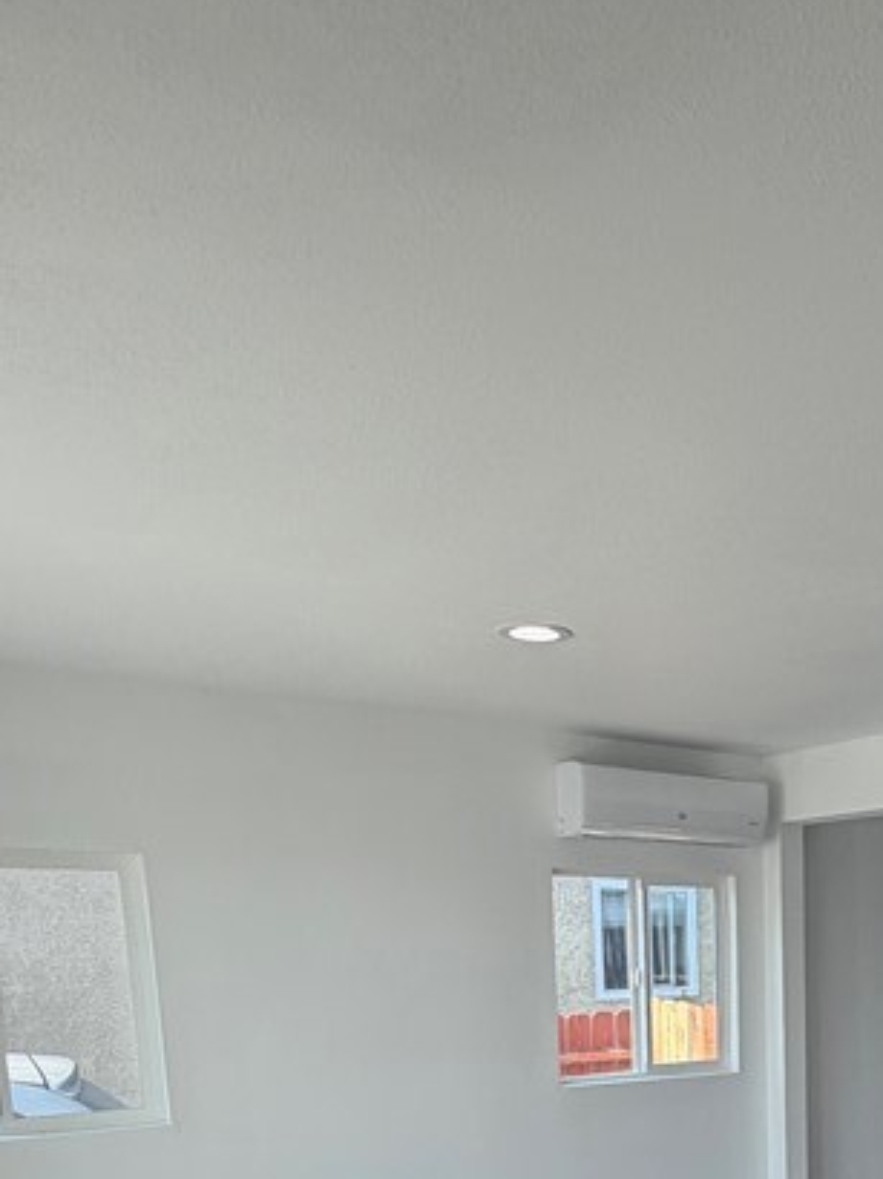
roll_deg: -0.4
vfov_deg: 45.8
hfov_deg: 36.7
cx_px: 874
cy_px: 1133
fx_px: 1192
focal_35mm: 35
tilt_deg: -7.2
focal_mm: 2.22
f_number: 2.2
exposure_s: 1/120
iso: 32
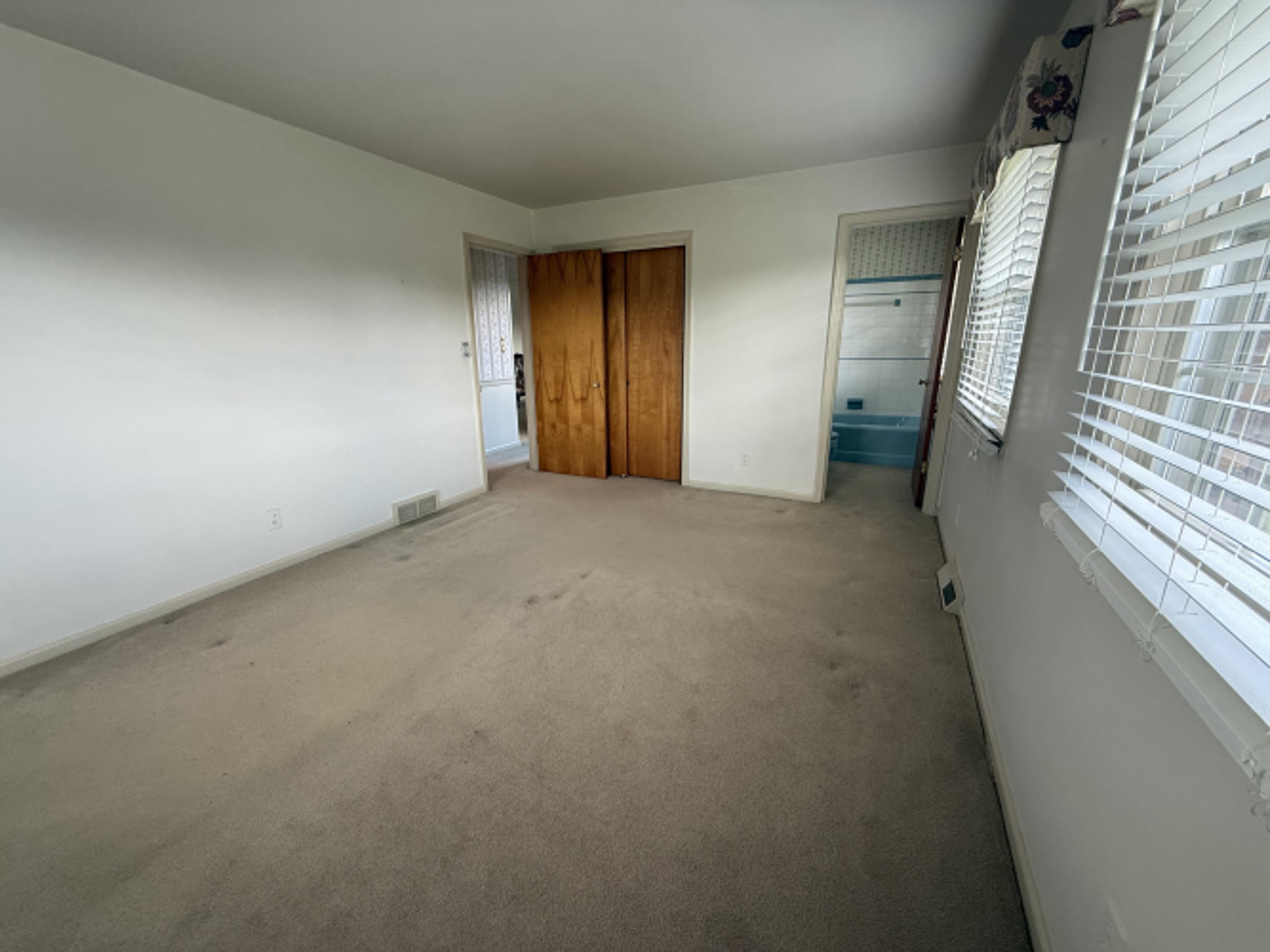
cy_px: 476
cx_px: 635
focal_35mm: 14
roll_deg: +0.1
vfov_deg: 85.7
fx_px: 514
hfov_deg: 102.1
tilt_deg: -14.2
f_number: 2.2
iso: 200
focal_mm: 2.22
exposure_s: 1/99
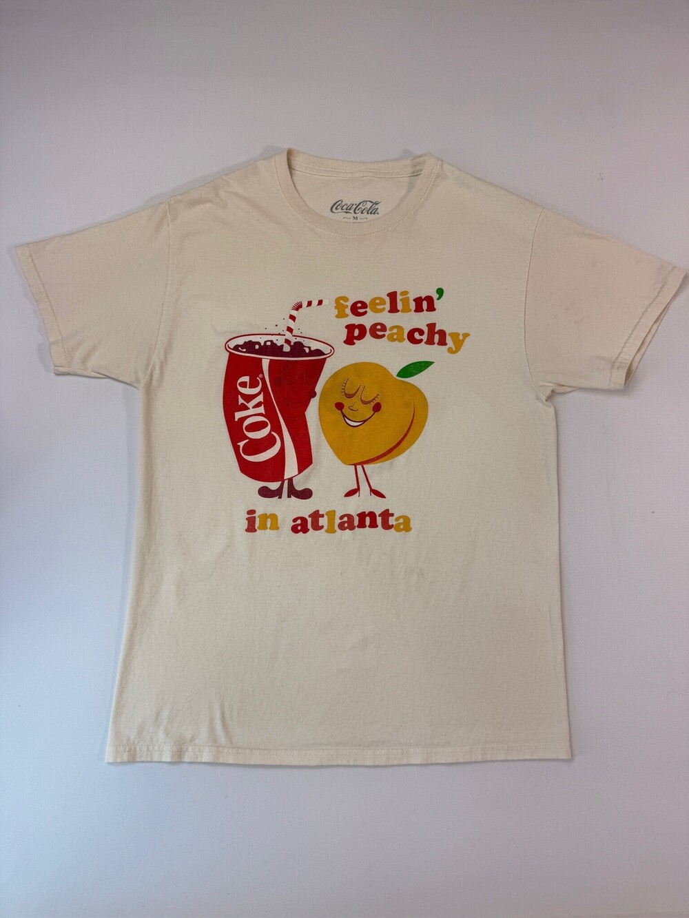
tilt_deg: -57.4
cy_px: 459
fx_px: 637
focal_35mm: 24
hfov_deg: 56.8
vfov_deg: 71.6
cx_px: 344
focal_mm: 6.76
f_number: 1.78
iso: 80
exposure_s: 1/547
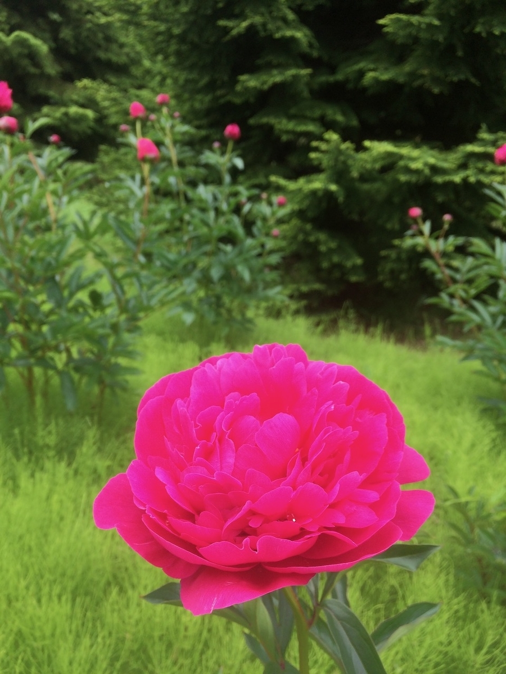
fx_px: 565
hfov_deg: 48.2
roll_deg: -5.6
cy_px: 337
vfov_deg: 61.7
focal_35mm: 29
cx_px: 253
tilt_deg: -17.5
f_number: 2.2
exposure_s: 1/466
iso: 32
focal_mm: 4.15
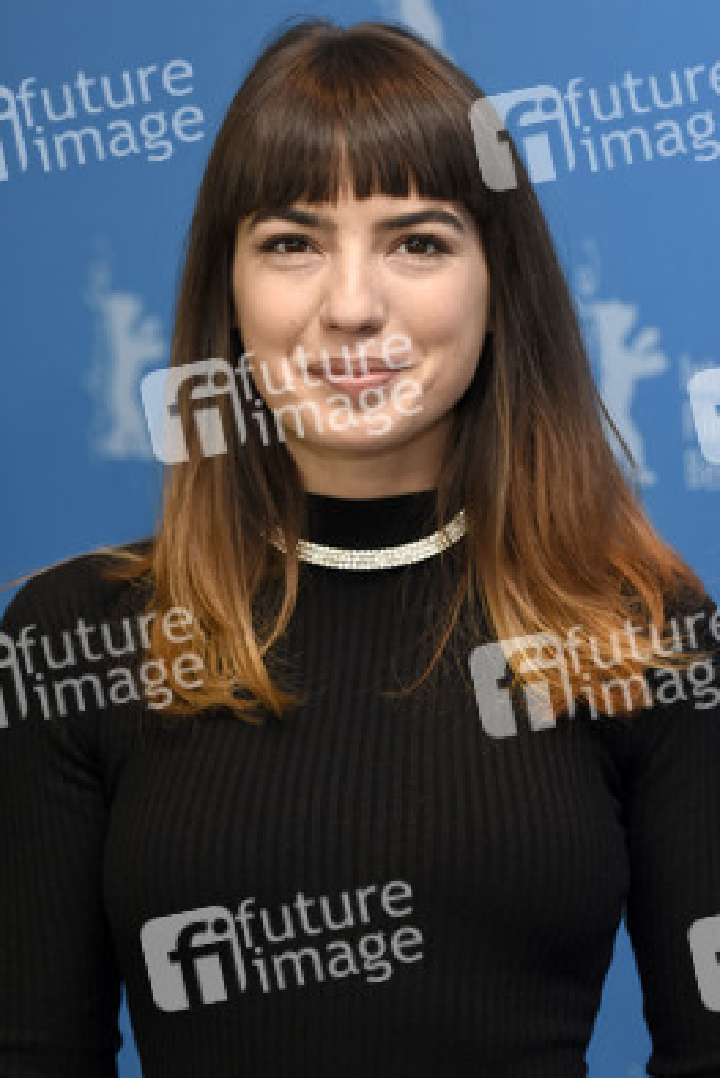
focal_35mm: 140
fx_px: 4196
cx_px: 361
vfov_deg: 14.6
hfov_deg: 9.8
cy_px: 536
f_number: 3.2
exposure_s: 1/320
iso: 640
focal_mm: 92
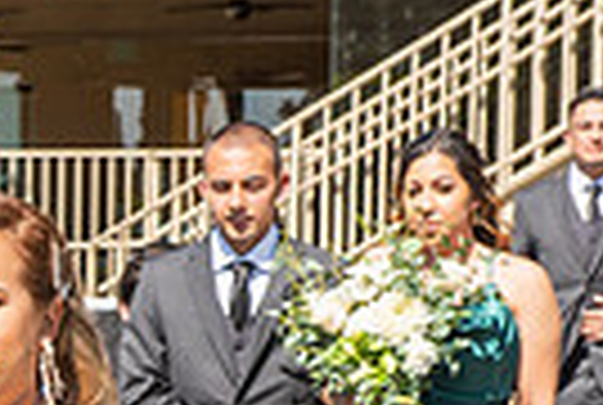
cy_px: 709
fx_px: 5070
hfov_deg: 6.7
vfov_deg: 4.5
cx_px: -306
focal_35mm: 302
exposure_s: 1/250
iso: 100
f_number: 10
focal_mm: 70
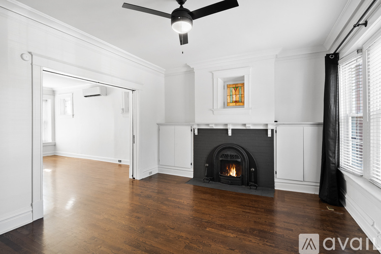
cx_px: 190
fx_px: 169
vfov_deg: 73.7
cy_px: 127
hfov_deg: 96.7
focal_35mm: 16
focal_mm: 8
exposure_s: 1/5
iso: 400
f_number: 6.3
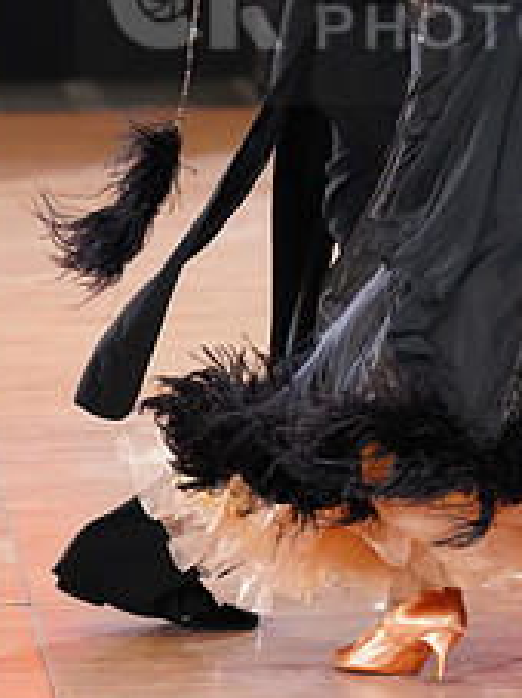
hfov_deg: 5.1
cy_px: 3
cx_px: 502
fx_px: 5877
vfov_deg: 6.8
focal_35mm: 292
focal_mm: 119
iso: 2500
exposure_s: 1/500
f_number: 2.8
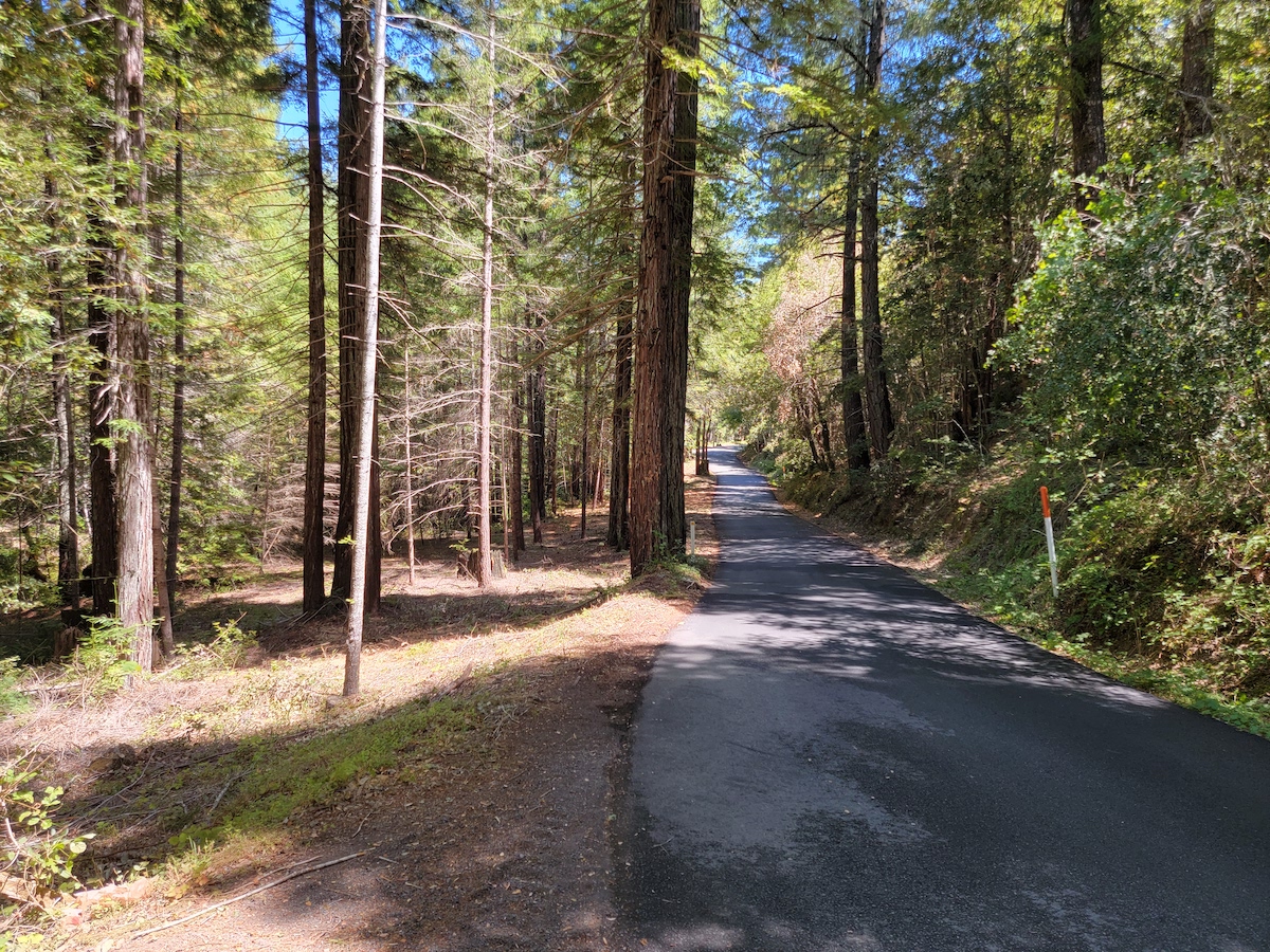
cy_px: 476
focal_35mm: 24
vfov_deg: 56.8
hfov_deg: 71.6
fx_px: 881
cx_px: 635
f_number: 1.8
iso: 25
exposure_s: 1/120
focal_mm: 6.7
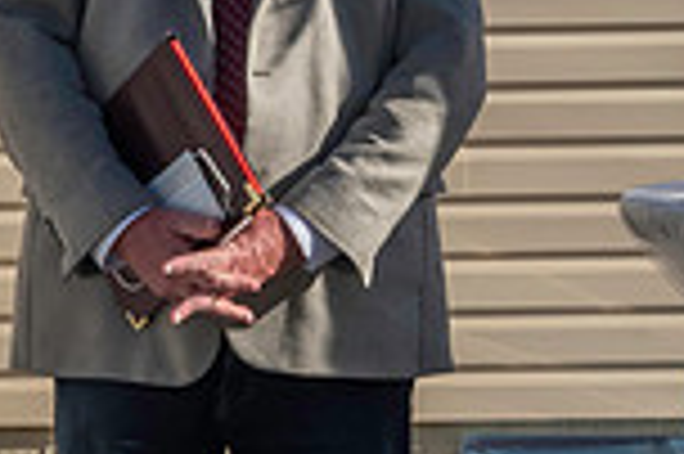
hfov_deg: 8.5
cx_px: 26
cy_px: 140
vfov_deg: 5.7
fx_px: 4574
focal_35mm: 241
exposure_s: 1/250
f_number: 18
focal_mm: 38
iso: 400
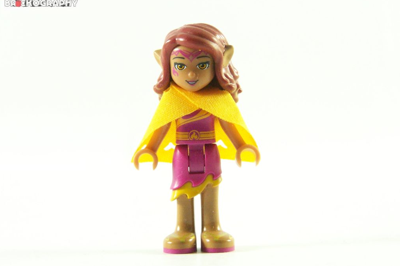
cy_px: 133
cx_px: 199
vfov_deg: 12.5
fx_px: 1222
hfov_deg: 18.6
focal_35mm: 110
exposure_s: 1/60
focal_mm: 17.5
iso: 400
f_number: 3.6
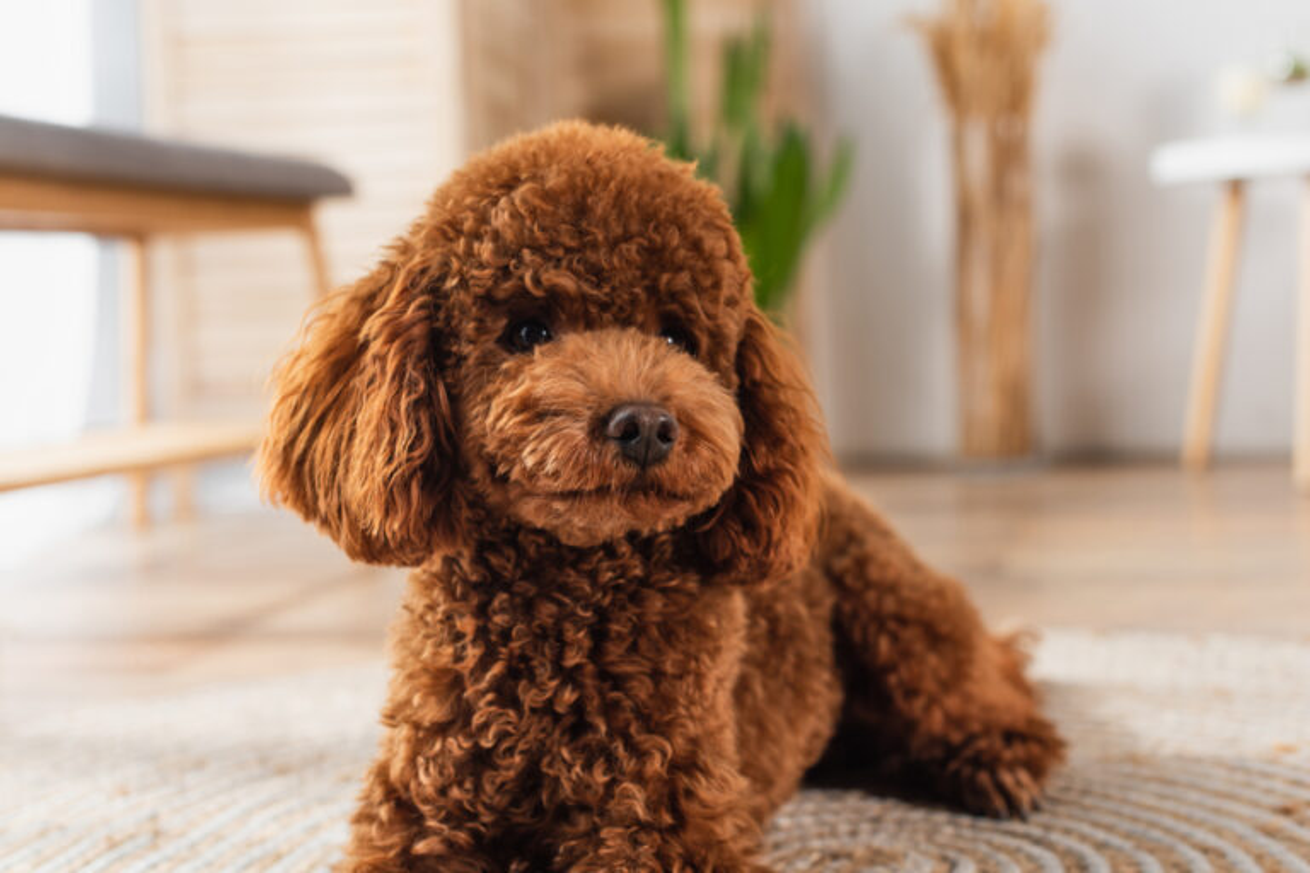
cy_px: 436
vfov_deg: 27.0
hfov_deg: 39.6
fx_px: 1819
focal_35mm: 50
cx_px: 655
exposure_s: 1/160
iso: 100
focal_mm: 50
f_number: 4
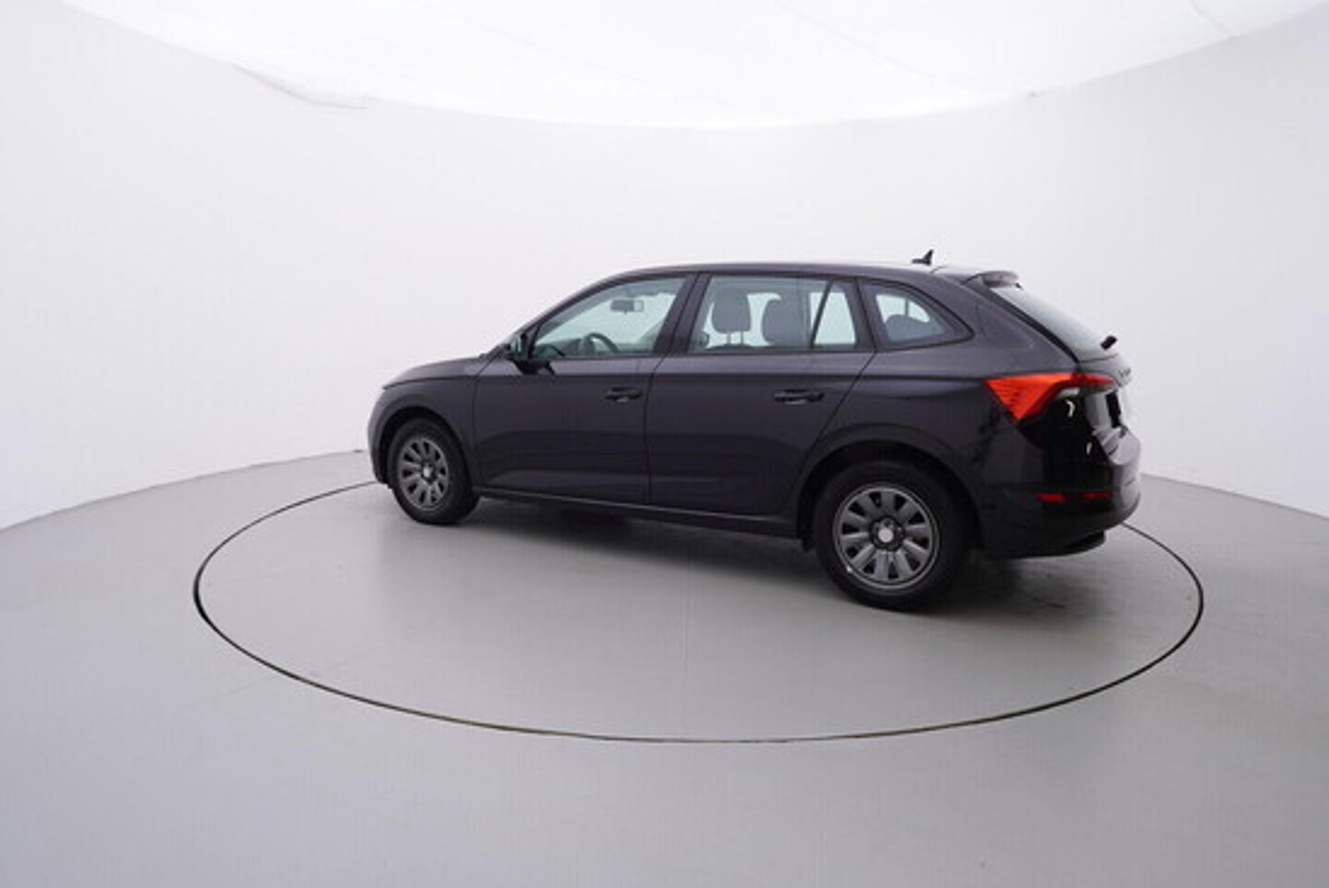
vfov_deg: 56.2
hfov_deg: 77.3
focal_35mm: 22
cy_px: 444
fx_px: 831
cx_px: 664
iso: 200
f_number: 5
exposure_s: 1/80
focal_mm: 15
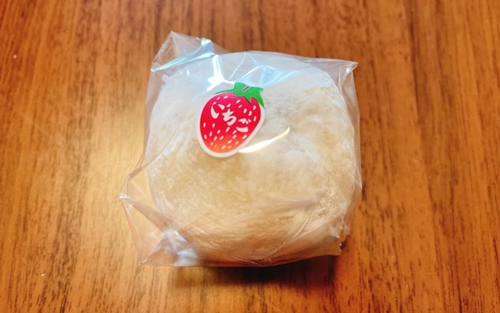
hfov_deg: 66.5
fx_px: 382
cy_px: 145
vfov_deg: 44.5
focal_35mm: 28
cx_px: 252
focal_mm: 4.2
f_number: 1.6
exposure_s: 1/50
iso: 125
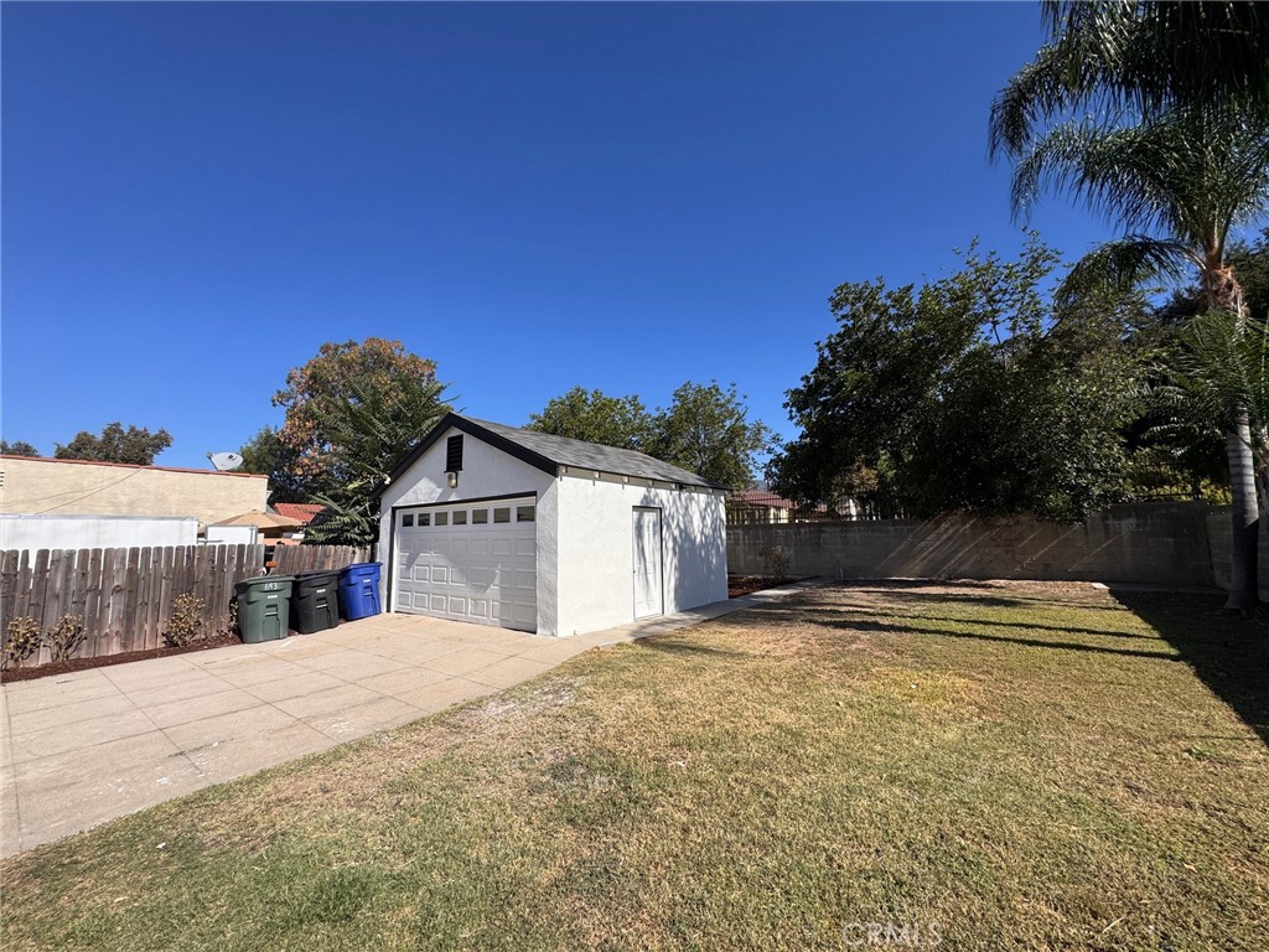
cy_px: 476
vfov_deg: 85.7
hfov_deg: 102.1
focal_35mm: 14
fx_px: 513
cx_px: 634
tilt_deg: +5.9
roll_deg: +0.4
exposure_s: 1/2146
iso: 40
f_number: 2.2
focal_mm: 2.22
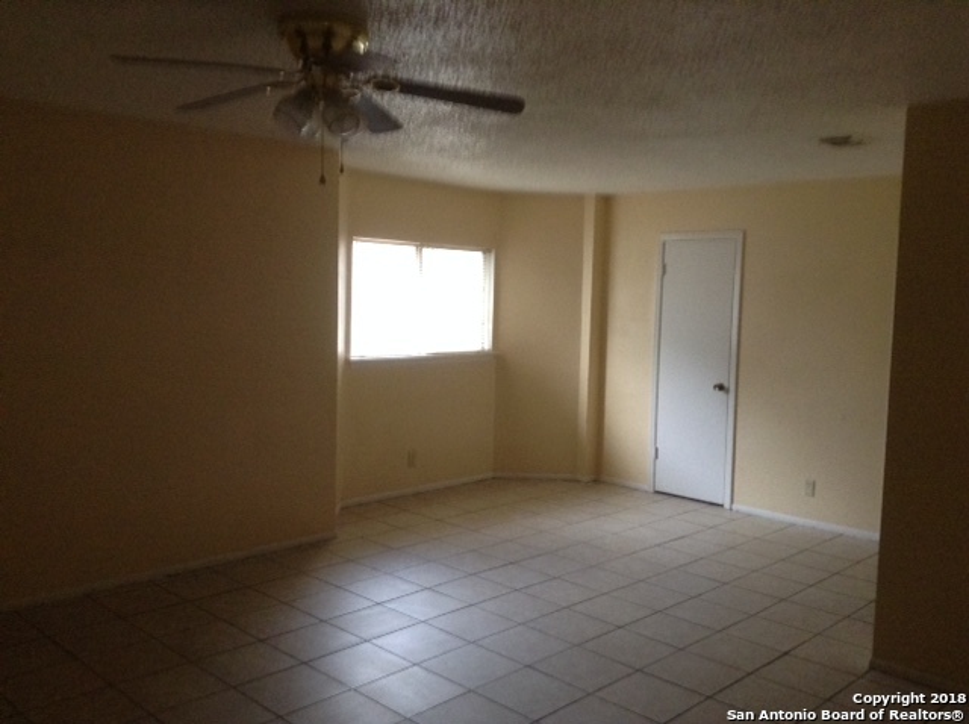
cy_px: 362
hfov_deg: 55.4
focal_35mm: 33
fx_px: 922
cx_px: 484
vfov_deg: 42.8
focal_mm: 3.3
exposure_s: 1/24
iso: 160
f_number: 2.4
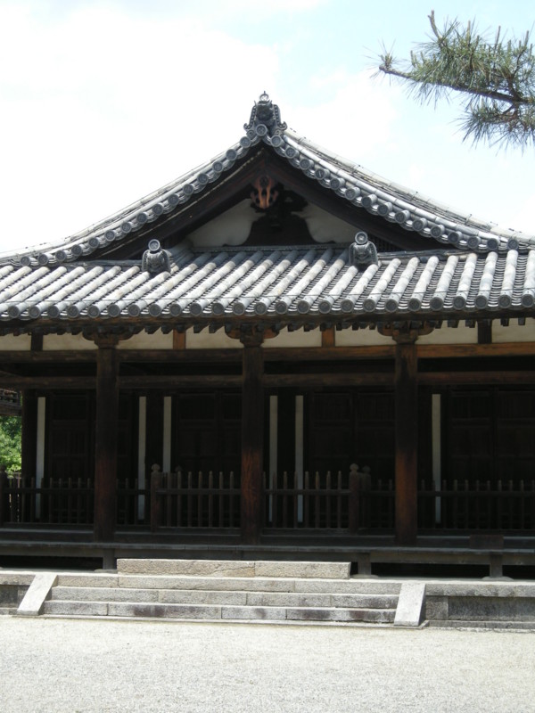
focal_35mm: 68
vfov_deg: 28.6
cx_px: 268
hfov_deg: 21.6
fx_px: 1401
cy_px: 356
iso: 50
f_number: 3.7
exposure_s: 1/251
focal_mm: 11
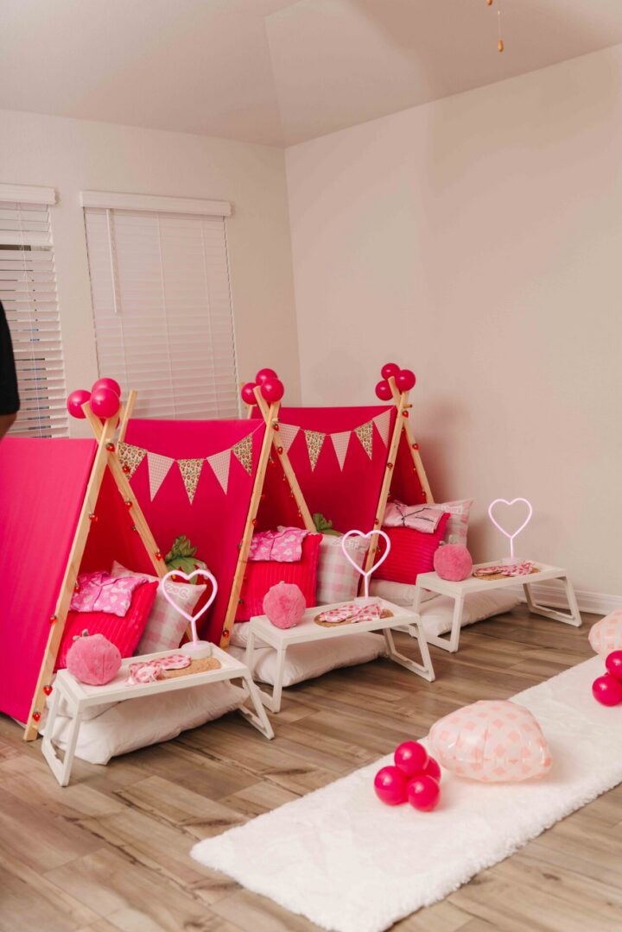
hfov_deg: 35.1
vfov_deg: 50.7
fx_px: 985
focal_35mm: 38
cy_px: 466
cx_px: 311
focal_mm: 38
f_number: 2.8
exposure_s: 1/250
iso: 100
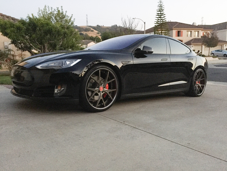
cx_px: 114
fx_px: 190
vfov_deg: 48.2
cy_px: 86
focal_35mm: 29
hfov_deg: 61.7
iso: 250
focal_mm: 4.15
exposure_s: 1/24
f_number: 2.2
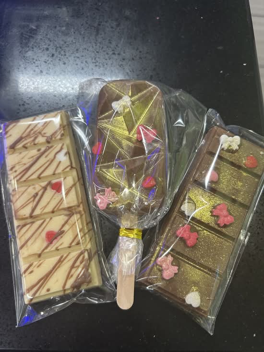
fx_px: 264
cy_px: 176
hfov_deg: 53.1
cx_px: 132
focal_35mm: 26
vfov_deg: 67.3
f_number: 1.5
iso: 80
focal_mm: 5.7
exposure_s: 1/60
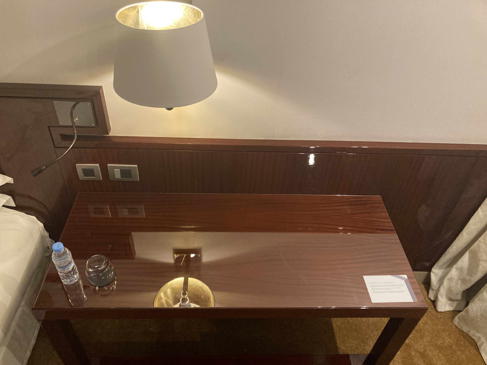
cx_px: 244
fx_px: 394
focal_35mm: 28
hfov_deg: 63.4
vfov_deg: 49.7
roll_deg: -3.9
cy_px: 182
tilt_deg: -41.5
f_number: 1.8
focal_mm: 3.99
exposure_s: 1/25
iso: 320
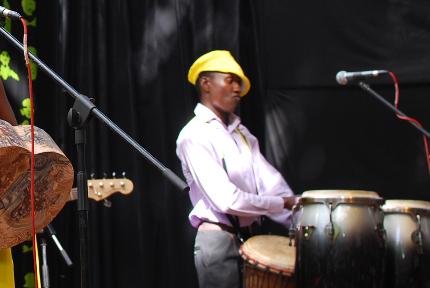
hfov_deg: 15.1
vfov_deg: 10.4
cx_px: -50
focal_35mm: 132
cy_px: 17
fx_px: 1583
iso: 200
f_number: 4
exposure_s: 1/60
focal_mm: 35
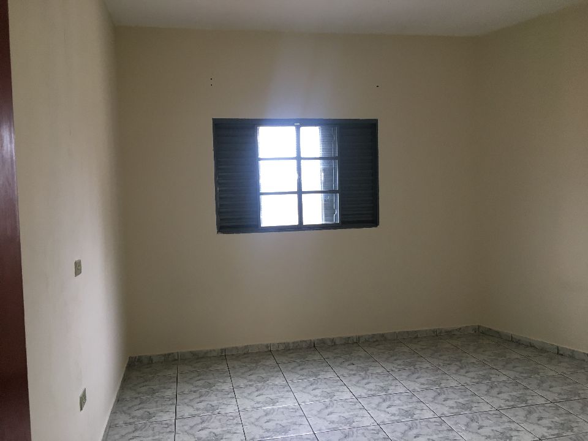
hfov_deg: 61.7
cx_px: 294
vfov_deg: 48.2
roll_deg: +0.7
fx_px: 493
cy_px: 220
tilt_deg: -3.1
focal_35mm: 29
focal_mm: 4.15
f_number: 2.2
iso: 64
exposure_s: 1/30
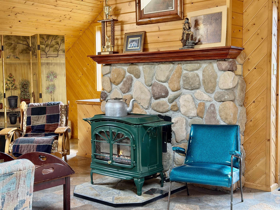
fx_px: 388
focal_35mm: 48
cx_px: 140
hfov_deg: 39.7
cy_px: 105
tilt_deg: -5.0
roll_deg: +1.1
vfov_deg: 30.3
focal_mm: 6.76
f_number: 1.78
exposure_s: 1/60
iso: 160
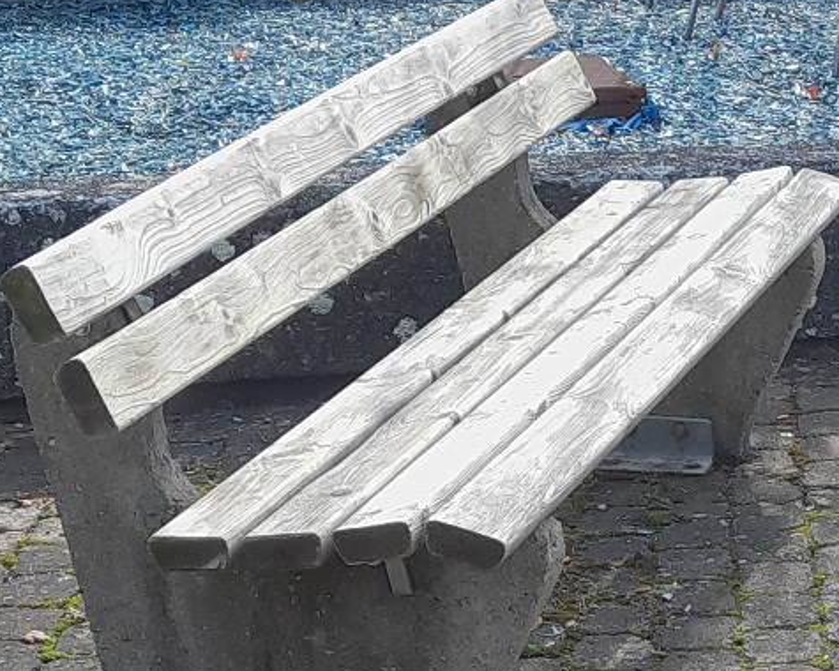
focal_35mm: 123
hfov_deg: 14.1
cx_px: 1432
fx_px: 3054
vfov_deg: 12.1
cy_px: 908
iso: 40
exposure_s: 1/739
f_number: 1.8
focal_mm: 4
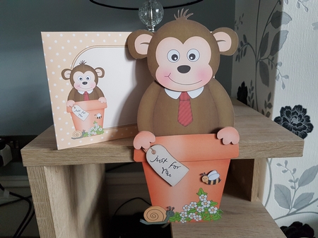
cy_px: 119
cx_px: 159
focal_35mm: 26
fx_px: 239
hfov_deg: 67.3
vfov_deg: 53.0
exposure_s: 1/50
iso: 200
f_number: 1.7
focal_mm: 4.2
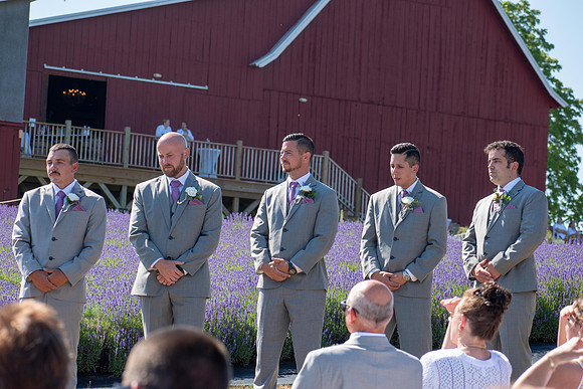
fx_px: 2235
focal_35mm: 138
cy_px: 194
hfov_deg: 14.9
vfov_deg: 9.9
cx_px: 292
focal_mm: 92
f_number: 5.6
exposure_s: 1/500
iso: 200
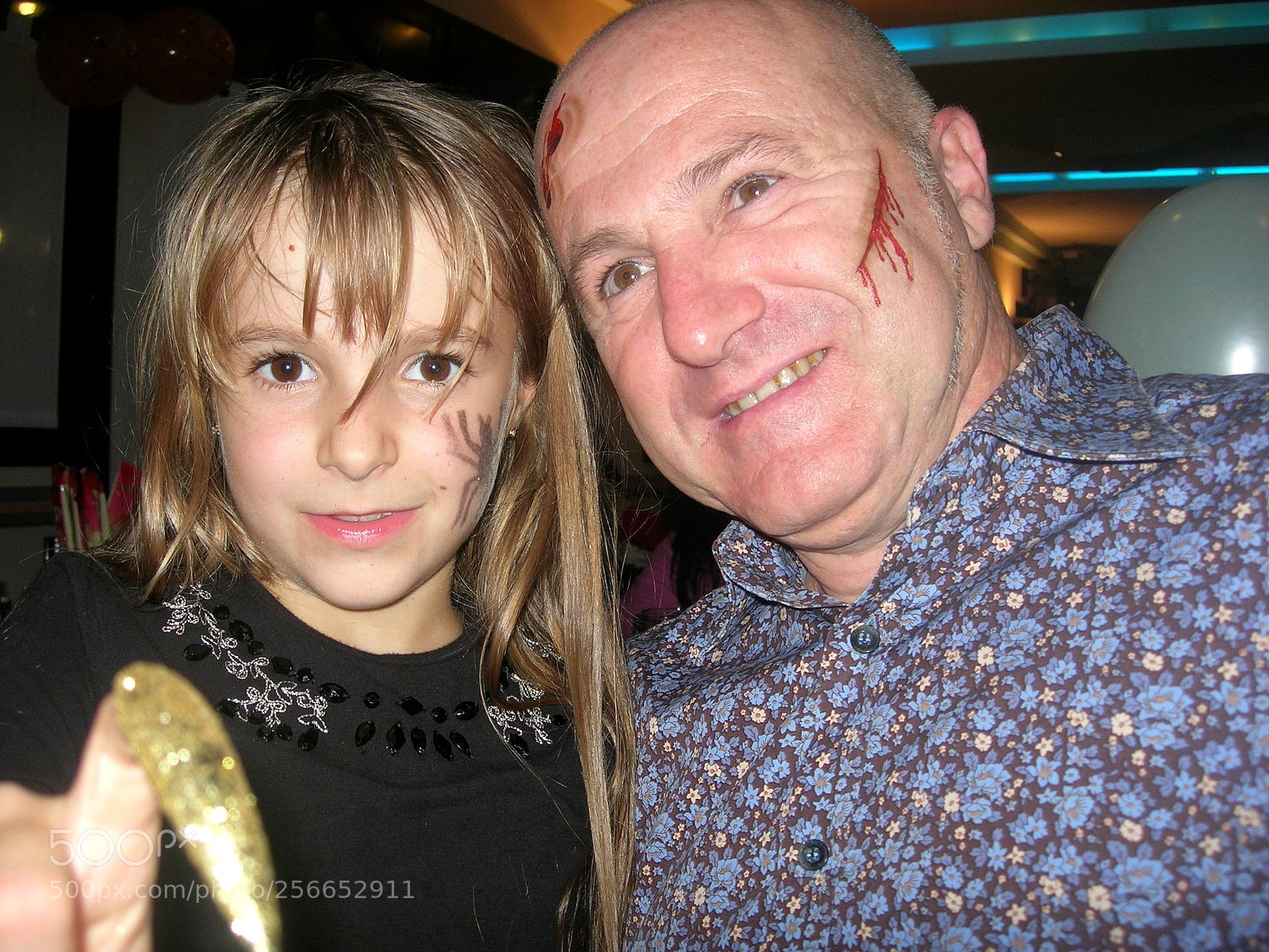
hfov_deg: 49.0
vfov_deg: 37.7
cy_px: 476
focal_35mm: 38
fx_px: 1393
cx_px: 634
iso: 64
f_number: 2.8
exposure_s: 1/60.1
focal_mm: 7.8
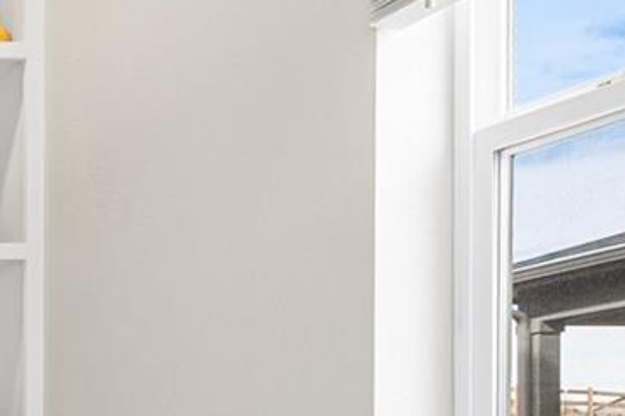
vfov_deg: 18.2
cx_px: -644
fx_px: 1215
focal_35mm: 70
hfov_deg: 18.3
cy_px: 537
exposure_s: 1/160
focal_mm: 16
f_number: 8
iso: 200
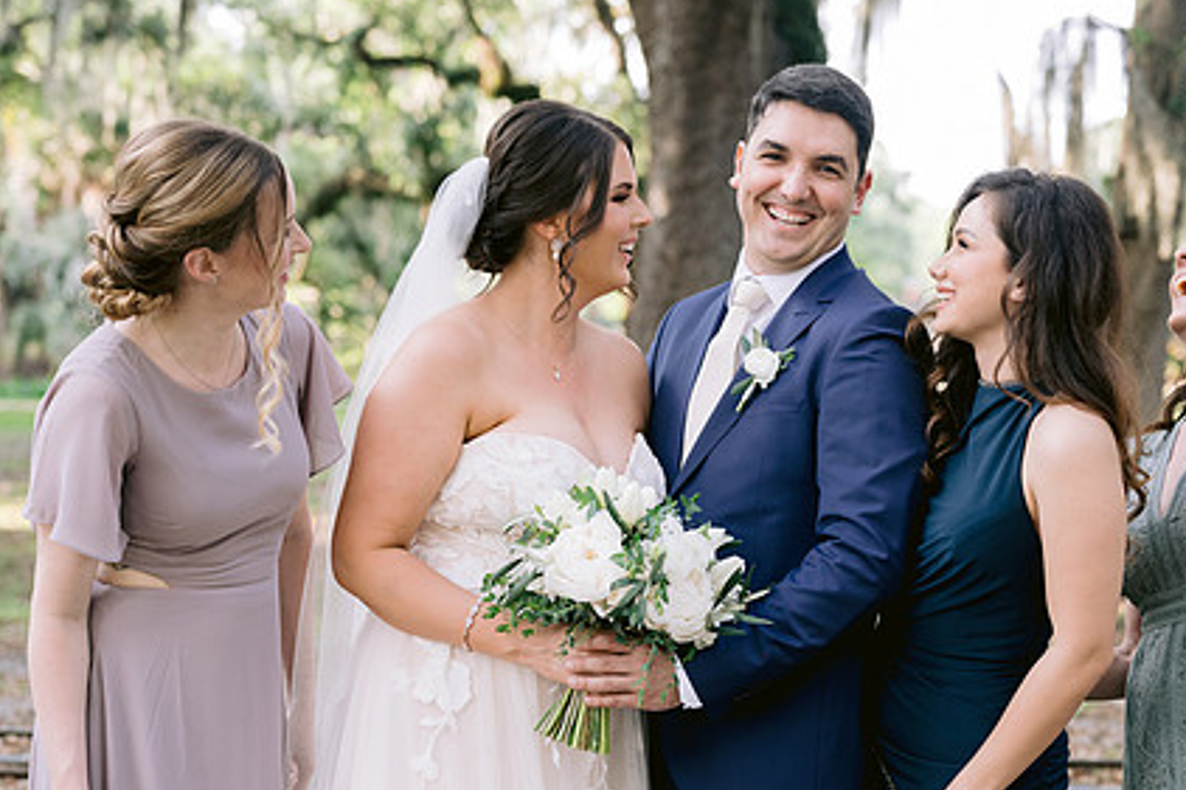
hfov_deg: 27.3
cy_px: 519
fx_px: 2437
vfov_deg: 18.4
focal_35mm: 74
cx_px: 652
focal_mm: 50
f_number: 2.8
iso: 400
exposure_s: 1/320
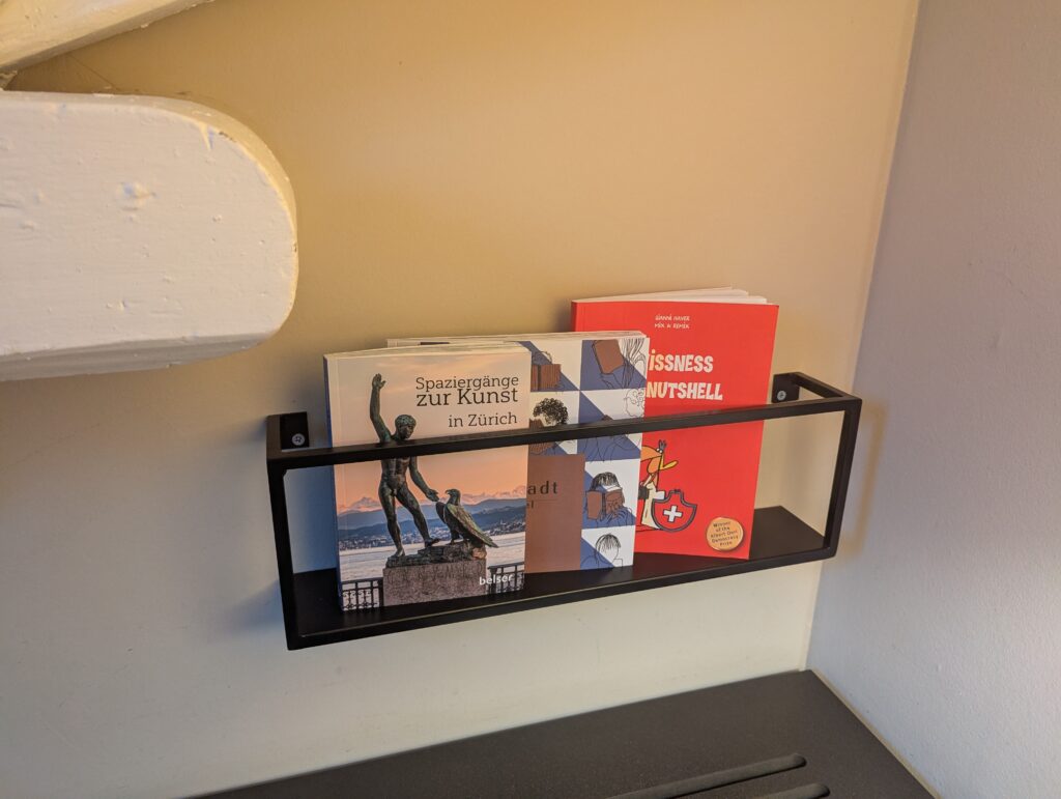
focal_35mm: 24
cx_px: 530
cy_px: 400
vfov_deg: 56.9
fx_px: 737
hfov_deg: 71.5
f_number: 1.85
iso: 259
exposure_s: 1/50
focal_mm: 6.81
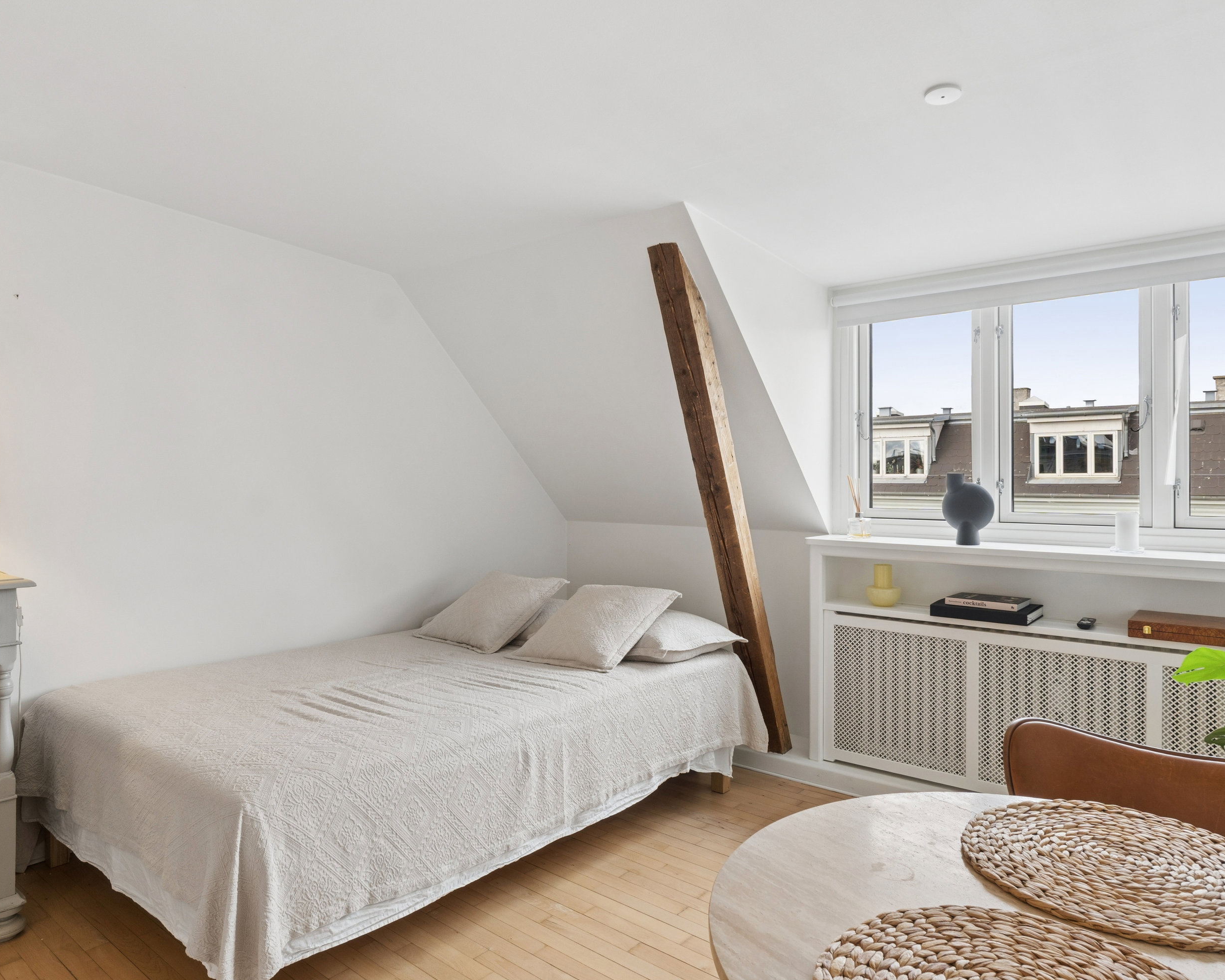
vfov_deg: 58.8
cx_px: 619
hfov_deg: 70.3
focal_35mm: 24
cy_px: 493
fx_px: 870
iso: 200
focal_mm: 14
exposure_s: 1/25
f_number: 8
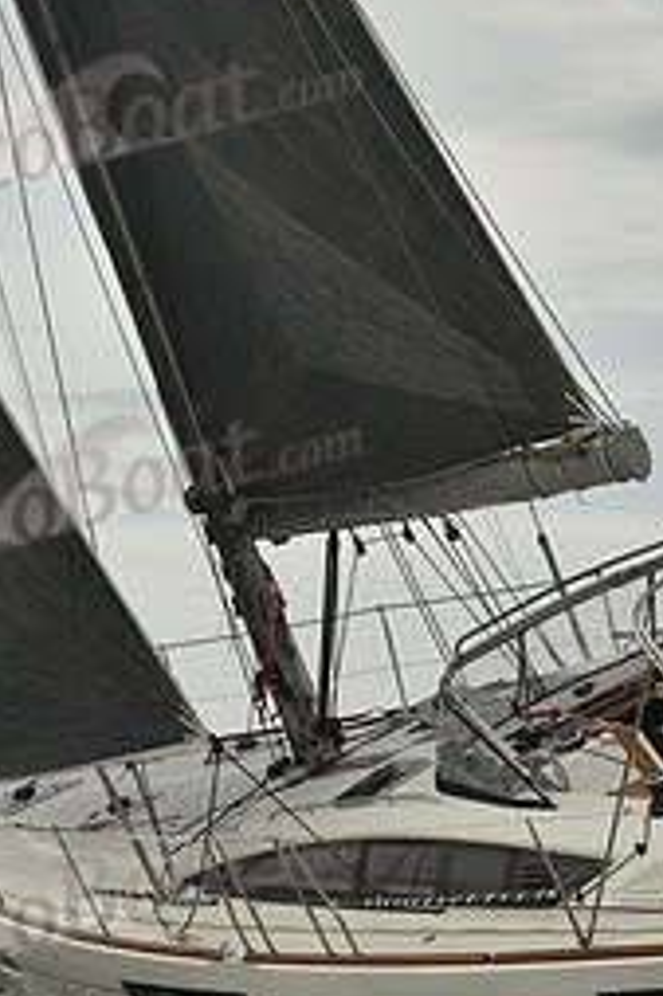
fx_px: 4426
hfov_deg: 8.5
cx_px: 569
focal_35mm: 160
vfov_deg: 12.8
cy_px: 645
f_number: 8
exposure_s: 1/640
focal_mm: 70
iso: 500
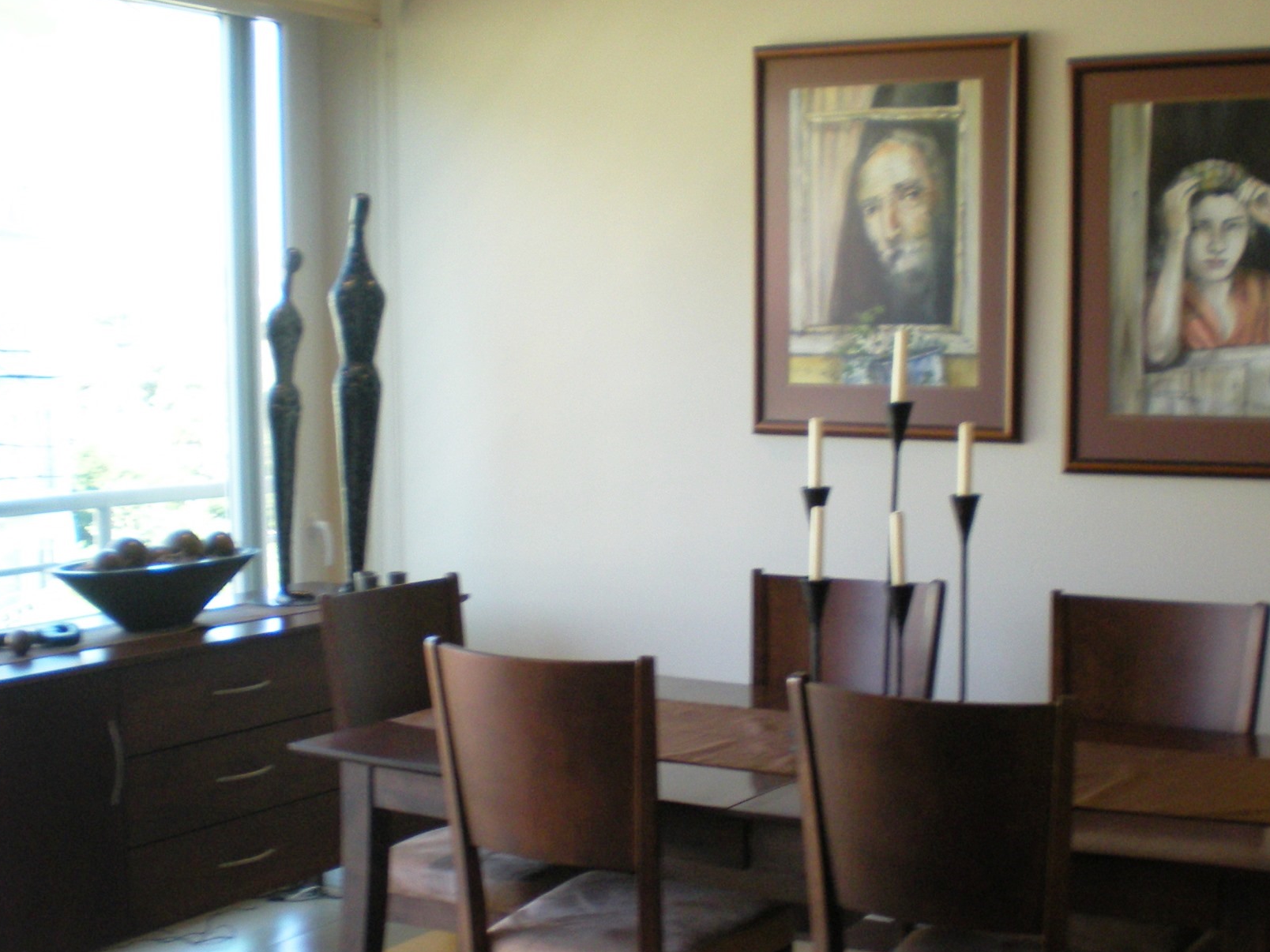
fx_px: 1981
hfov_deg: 35.4
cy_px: 584
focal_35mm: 54
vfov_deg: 27.0
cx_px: 751
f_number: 3.1
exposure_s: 1/57.2
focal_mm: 6.3
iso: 200
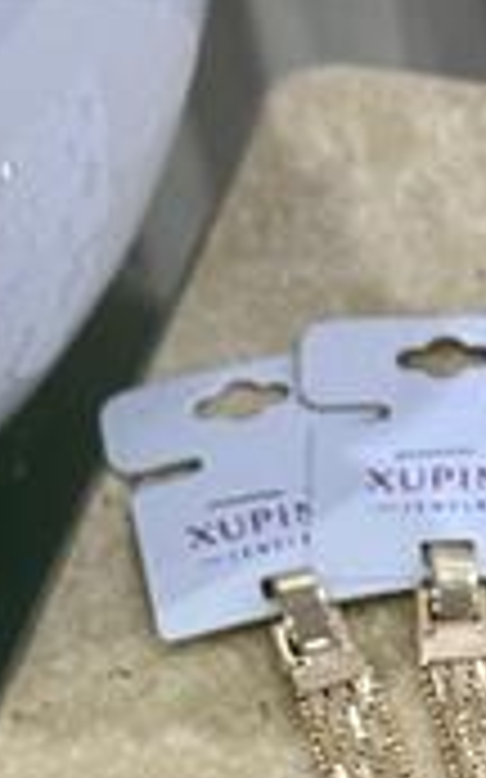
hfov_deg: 8.3
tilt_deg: -60.4
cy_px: 1180
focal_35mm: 157
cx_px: 540
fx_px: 3330
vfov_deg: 12.6
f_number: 1.78
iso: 500
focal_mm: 6.76
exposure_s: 1/40
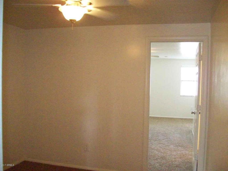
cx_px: 114
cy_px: 86
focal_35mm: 36
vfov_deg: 39.7
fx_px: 237
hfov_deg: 51.4
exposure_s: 1/64
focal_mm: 6
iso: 800
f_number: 2.7
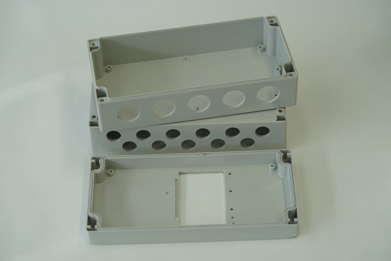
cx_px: 194
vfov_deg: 15.0
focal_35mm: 91
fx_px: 988
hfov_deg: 22.4
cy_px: 131
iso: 320
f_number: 5.6
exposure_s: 1/100
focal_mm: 90
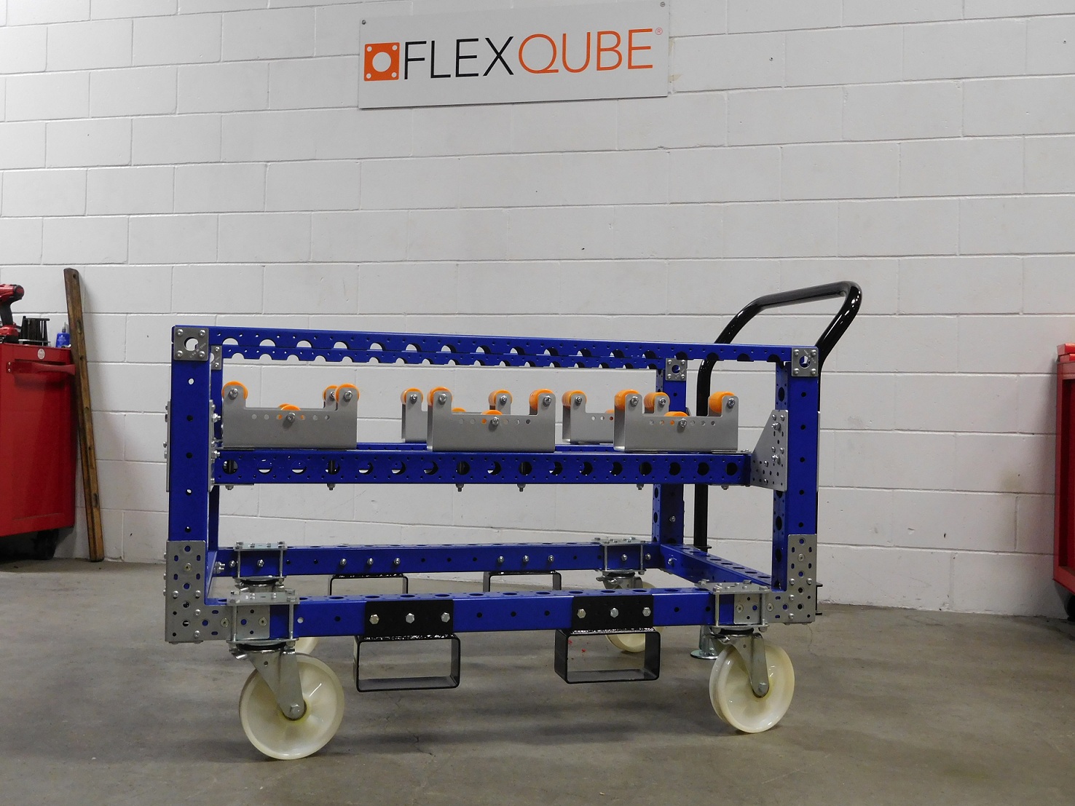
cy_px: 403
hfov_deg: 52.6
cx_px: 538
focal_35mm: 35
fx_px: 1087
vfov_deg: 40.7
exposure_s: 1/30
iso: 320
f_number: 3.8
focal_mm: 6.2
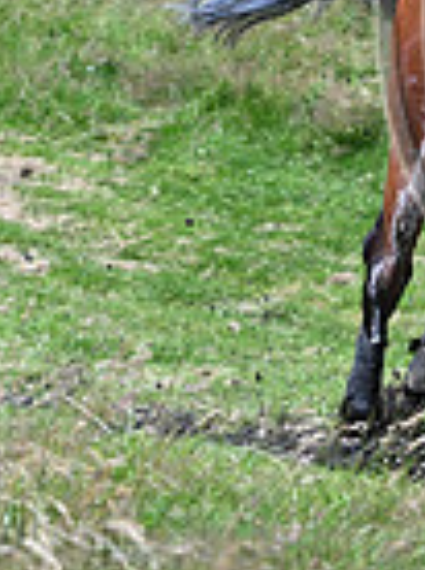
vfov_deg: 7.0
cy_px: -43
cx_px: 755
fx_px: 4647
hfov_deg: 5.2
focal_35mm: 283
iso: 250
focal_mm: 70
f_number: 4.5
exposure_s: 1/1250
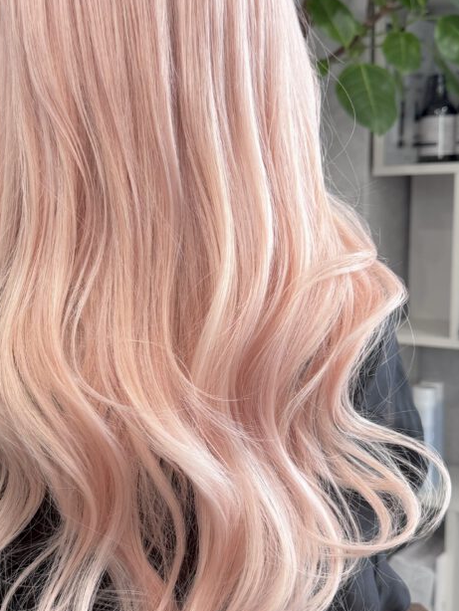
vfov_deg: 46.8
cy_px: 307
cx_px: 179
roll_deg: +2.3
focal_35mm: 40
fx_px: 707
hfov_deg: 35.8
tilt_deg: -10.2
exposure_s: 1/100
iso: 125
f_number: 1.78
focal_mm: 6.76
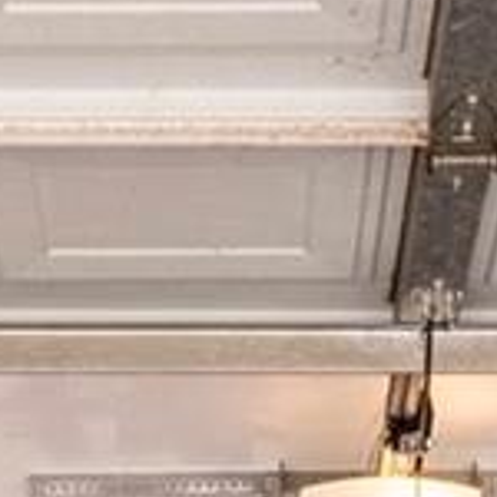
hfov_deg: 11.7
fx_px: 2429
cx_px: 242
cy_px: 1390
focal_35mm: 150
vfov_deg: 9.6
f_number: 7.1
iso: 320
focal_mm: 16.5
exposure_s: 1/2000
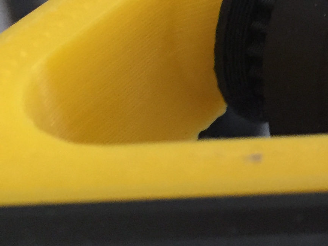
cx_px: 496
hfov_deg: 16.4
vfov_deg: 13.5
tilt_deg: -34.9
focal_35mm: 109
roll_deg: +0.5
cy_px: 65
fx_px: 1033
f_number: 2.2
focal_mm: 4.15
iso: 200
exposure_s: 1/30
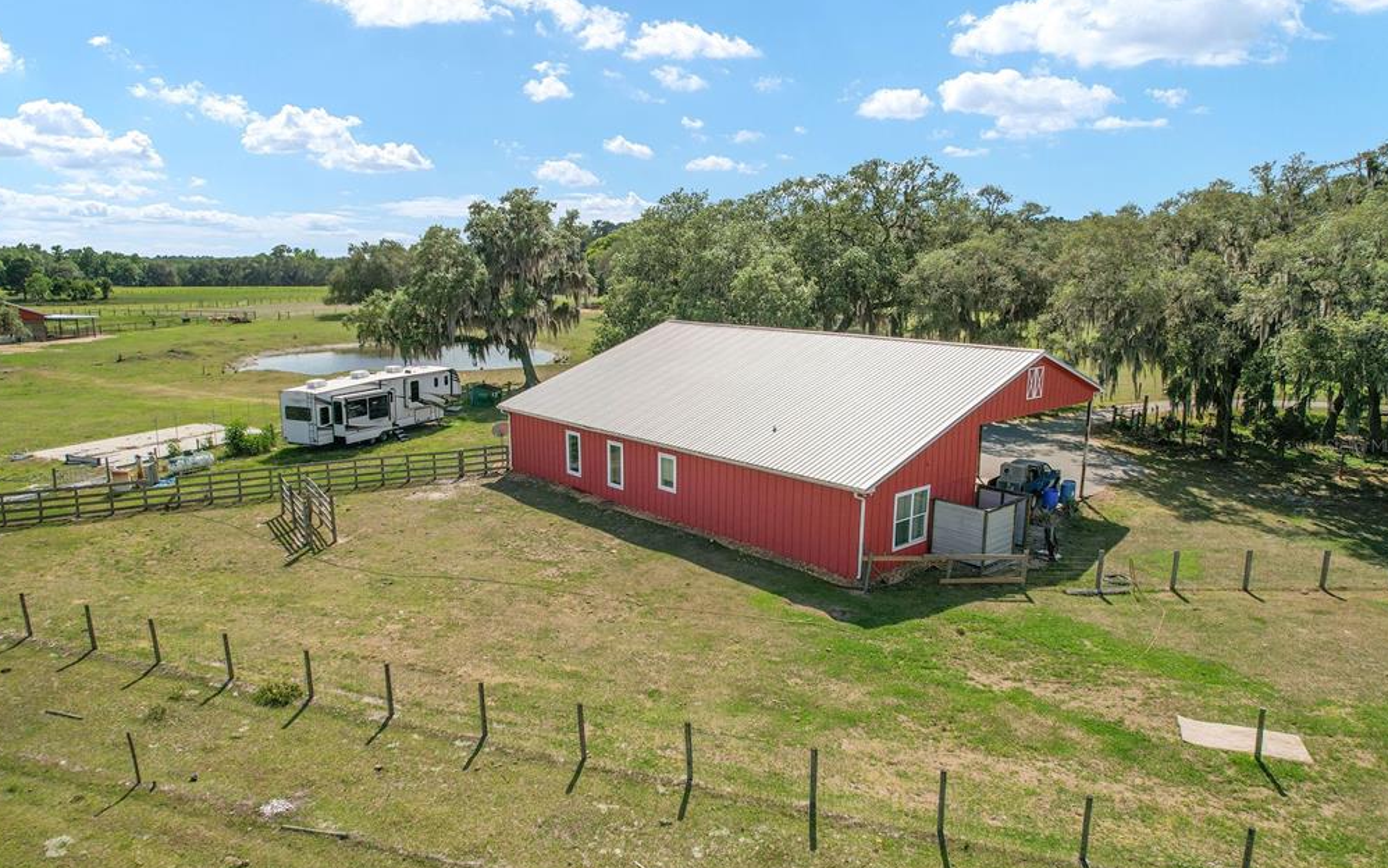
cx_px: 693
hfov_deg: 77.2
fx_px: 870
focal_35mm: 23
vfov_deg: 53.0
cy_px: 445
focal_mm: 8.38
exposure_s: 1/4000
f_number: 2.8
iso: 160
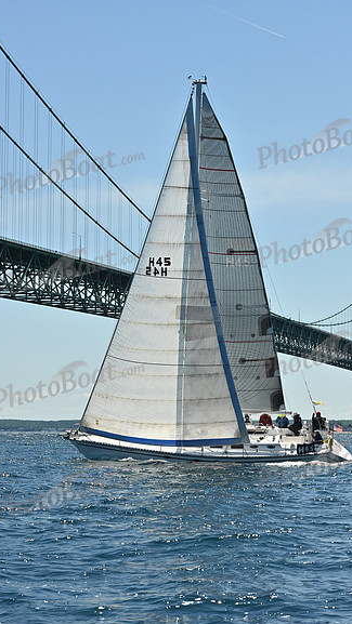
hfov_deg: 12.1
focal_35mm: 100
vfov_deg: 21.4
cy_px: 313
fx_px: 1658
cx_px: 201
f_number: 11
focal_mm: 95
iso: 320
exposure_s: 1/1000
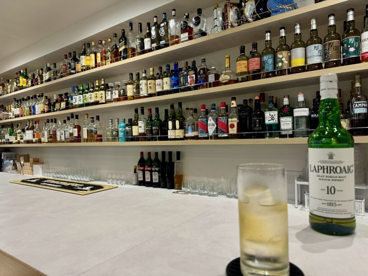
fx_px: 255
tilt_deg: -0.6
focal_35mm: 24
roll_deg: +1.5
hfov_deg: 71.6
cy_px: 138
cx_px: 184
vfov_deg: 56.8
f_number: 1.78
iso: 200
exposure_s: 1/100
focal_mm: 6.76
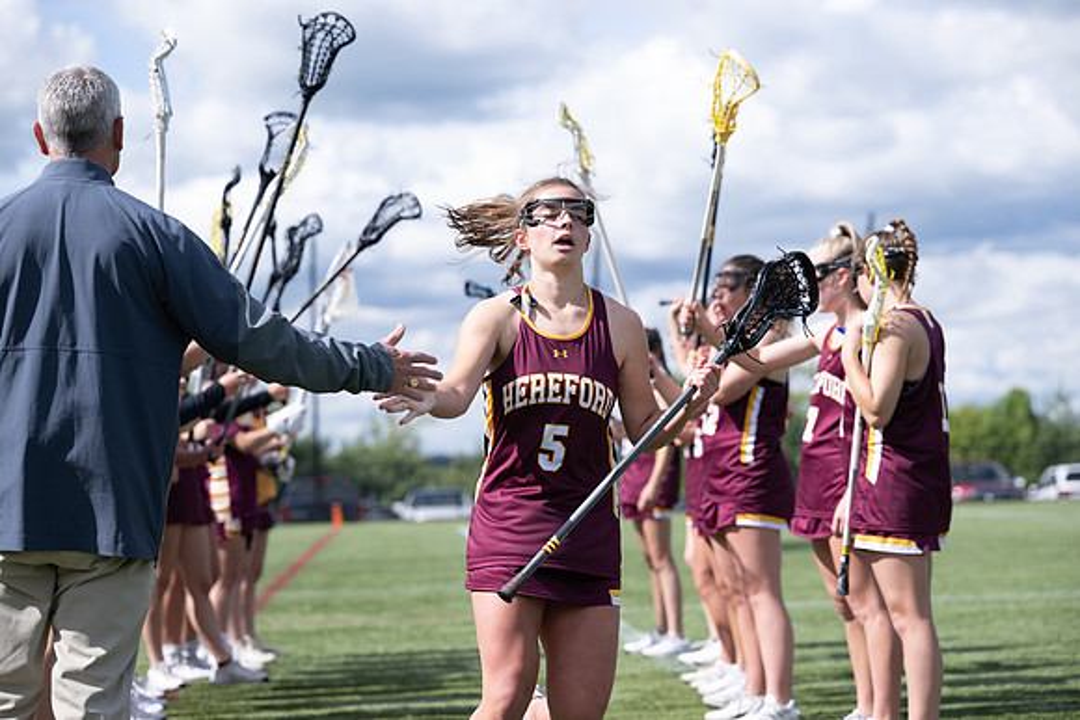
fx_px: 2701
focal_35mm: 90
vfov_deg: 15.2
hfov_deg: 22.6
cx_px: 540
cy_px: 360
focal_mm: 90
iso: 220
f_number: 3.5
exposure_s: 1/2000
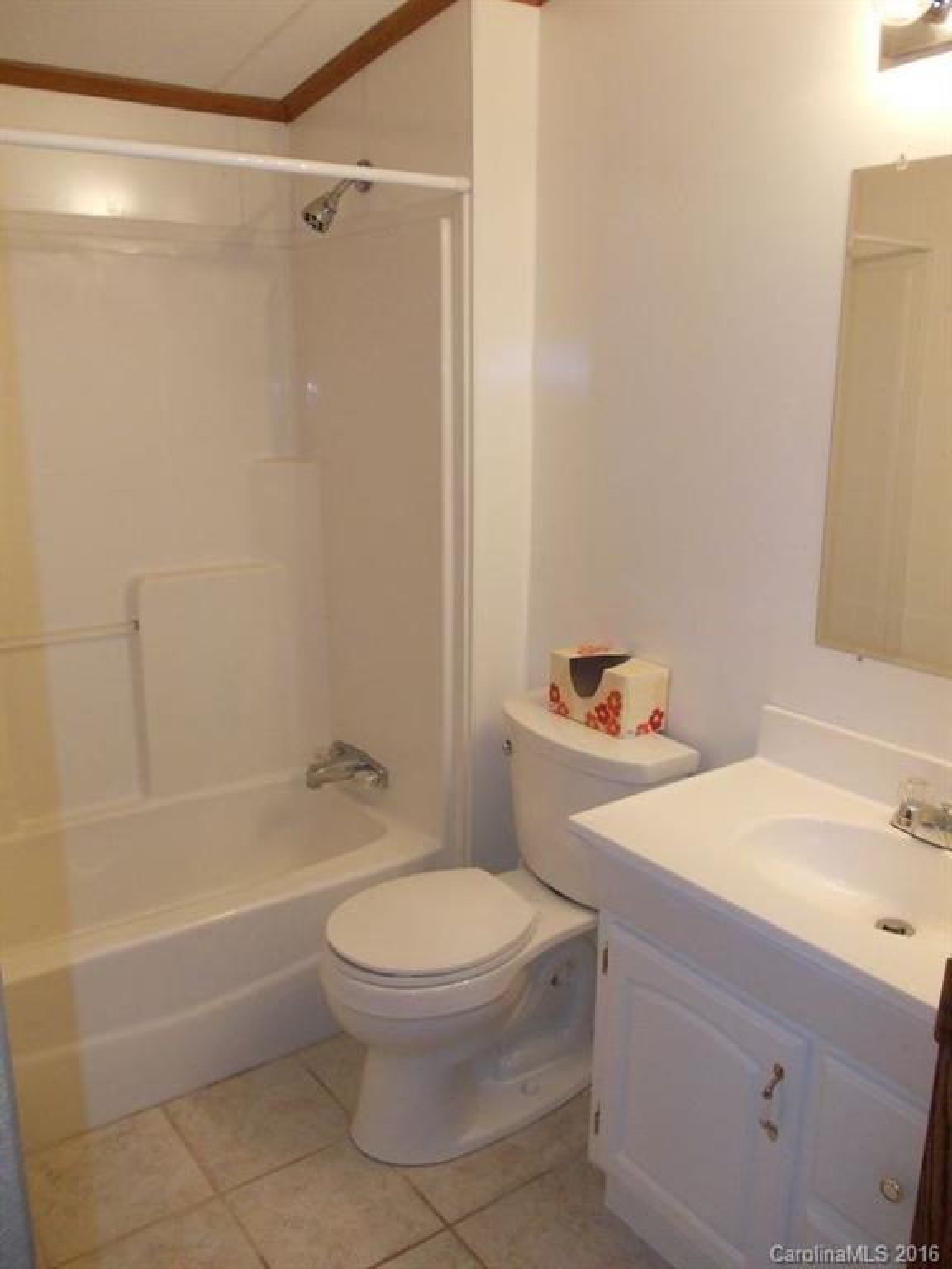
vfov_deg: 63.4
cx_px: 476
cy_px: 634
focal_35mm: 28
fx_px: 1027
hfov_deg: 49.7
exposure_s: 1/25
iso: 125
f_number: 2.7
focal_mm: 4
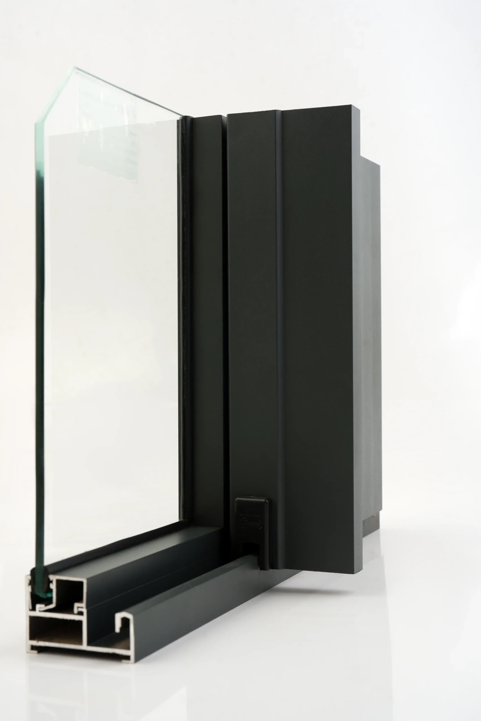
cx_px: 240
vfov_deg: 39.6
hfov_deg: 27.0
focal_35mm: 50
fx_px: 1002
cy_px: 360
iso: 100
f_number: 10
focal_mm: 50
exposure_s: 1/125
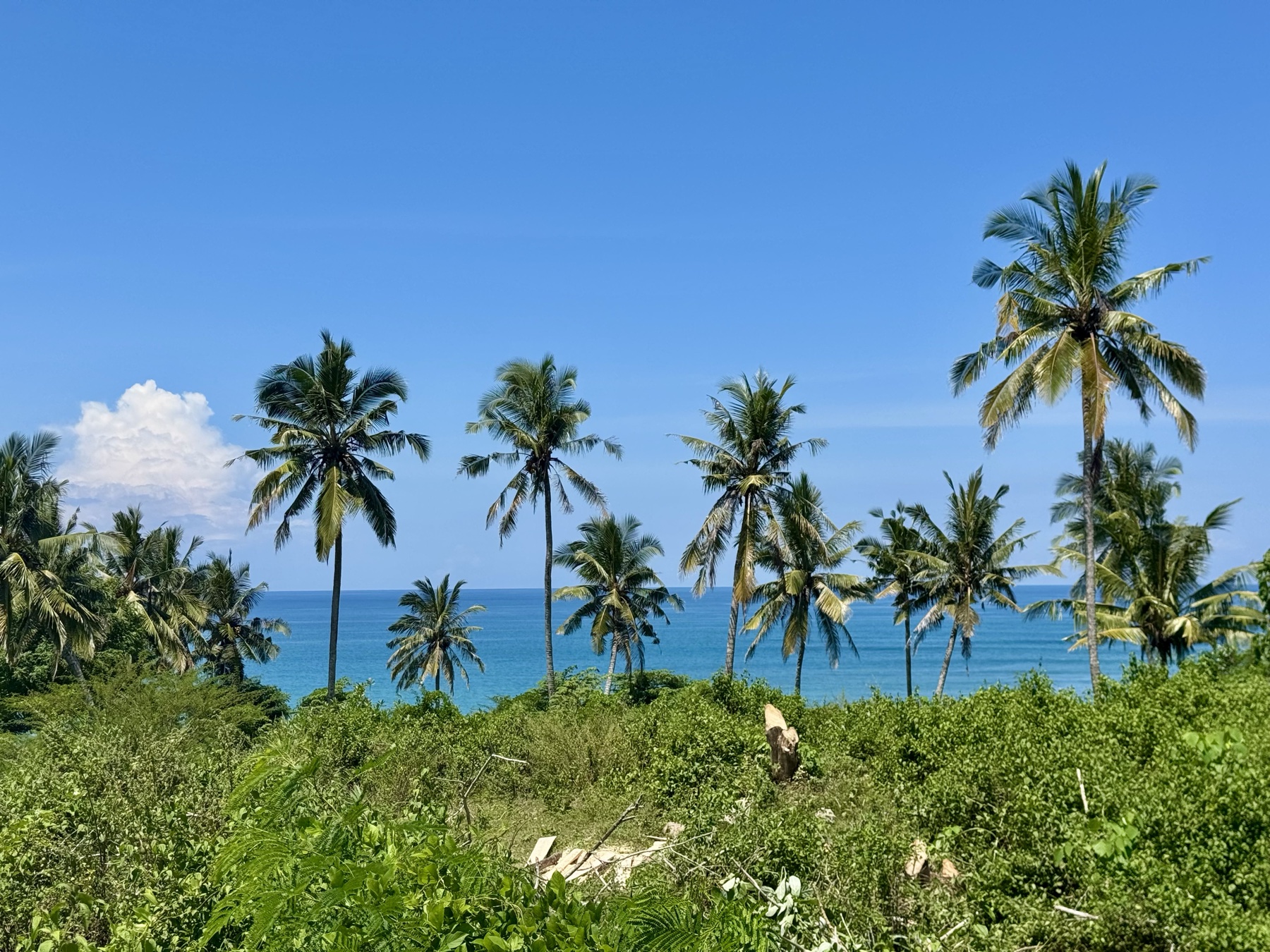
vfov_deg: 30.3
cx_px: 635
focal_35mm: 48
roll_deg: +0.8
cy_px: 476
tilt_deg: +1.8
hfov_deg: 39.7
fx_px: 1761
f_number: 1.78
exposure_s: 1/6410
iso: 64
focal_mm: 6.76
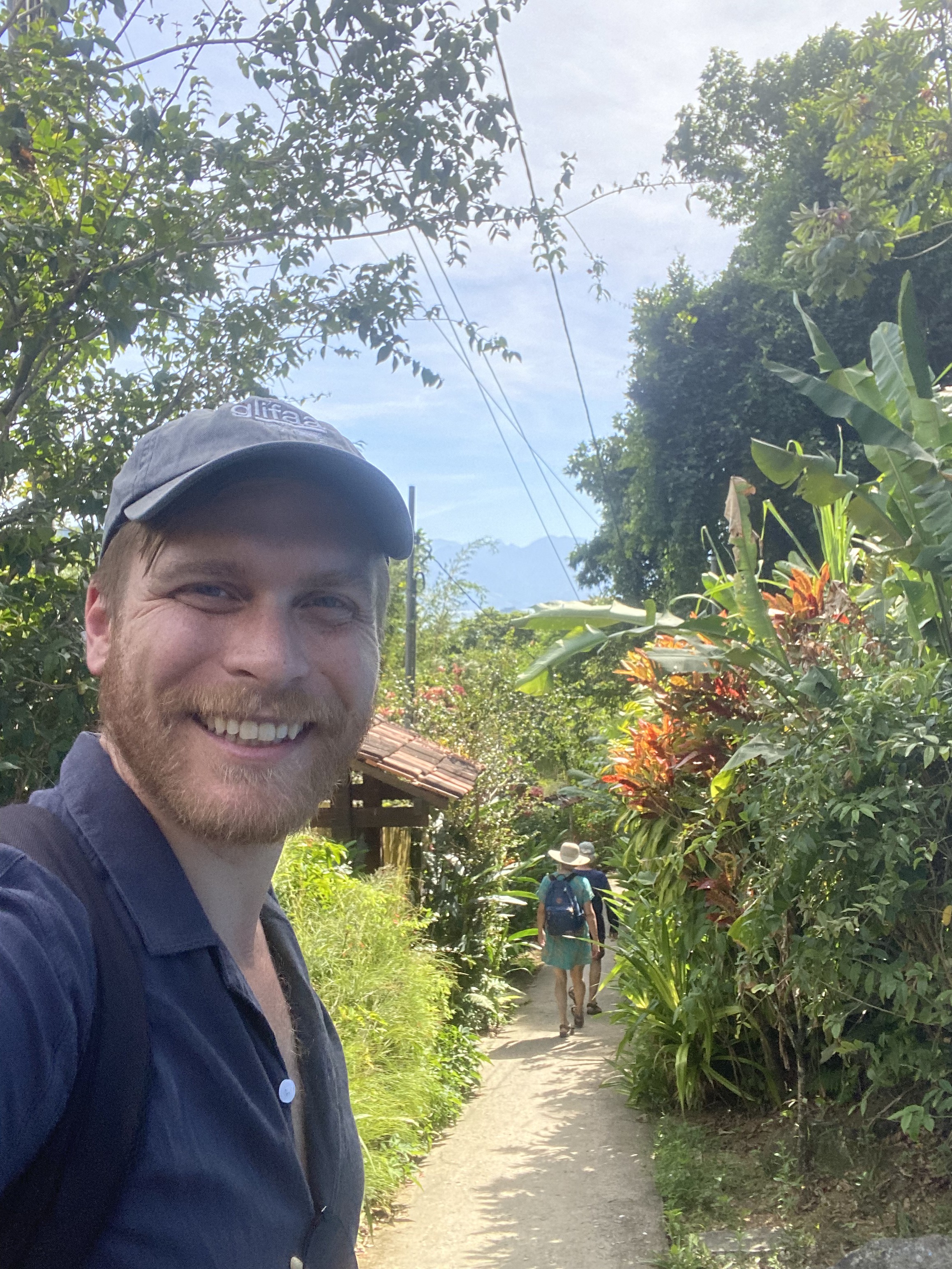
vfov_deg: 60.0
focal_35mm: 30
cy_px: 634
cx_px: 476
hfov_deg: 46.8
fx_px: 1100
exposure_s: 1/730
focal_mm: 2.71
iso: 25
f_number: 2.2
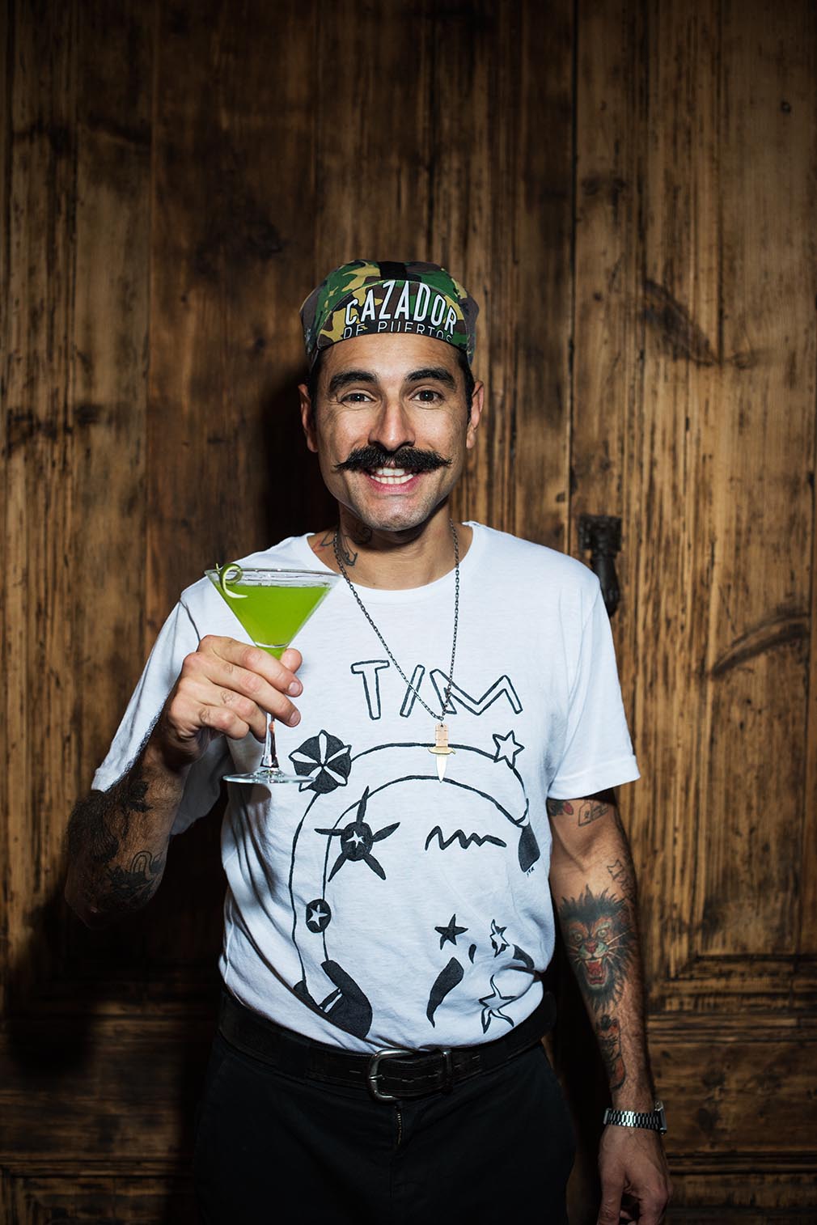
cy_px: 612
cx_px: 408
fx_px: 1701
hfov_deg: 27.0
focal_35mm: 50
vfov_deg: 39.6
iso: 400
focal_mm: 50
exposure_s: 1/200
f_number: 3.5
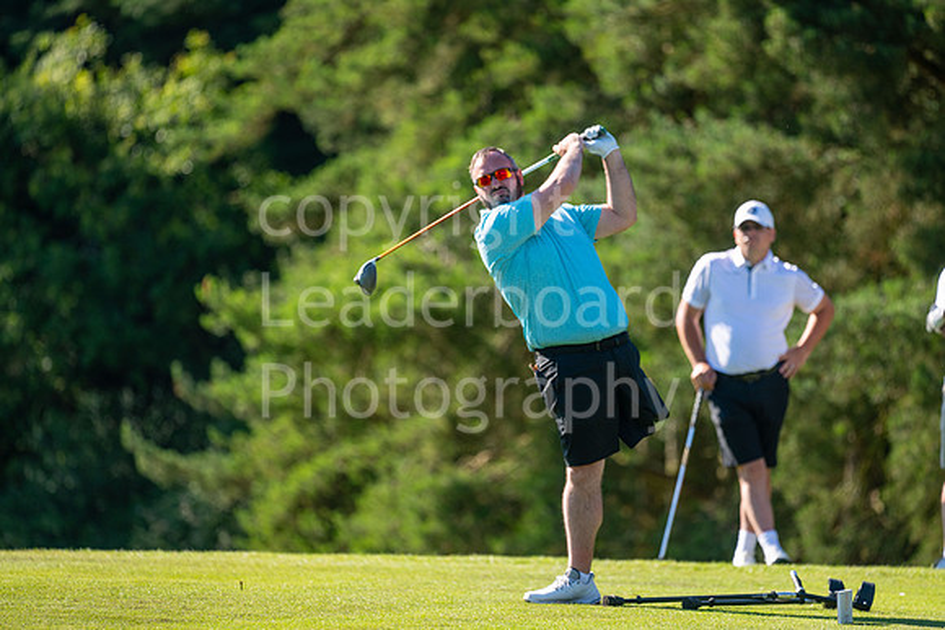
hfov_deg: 6.9
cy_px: 315
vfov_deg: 4.6
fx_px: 7876
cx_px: 472
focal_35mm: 300
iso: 250
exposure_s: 1/1000
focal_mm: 300
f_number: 4.5
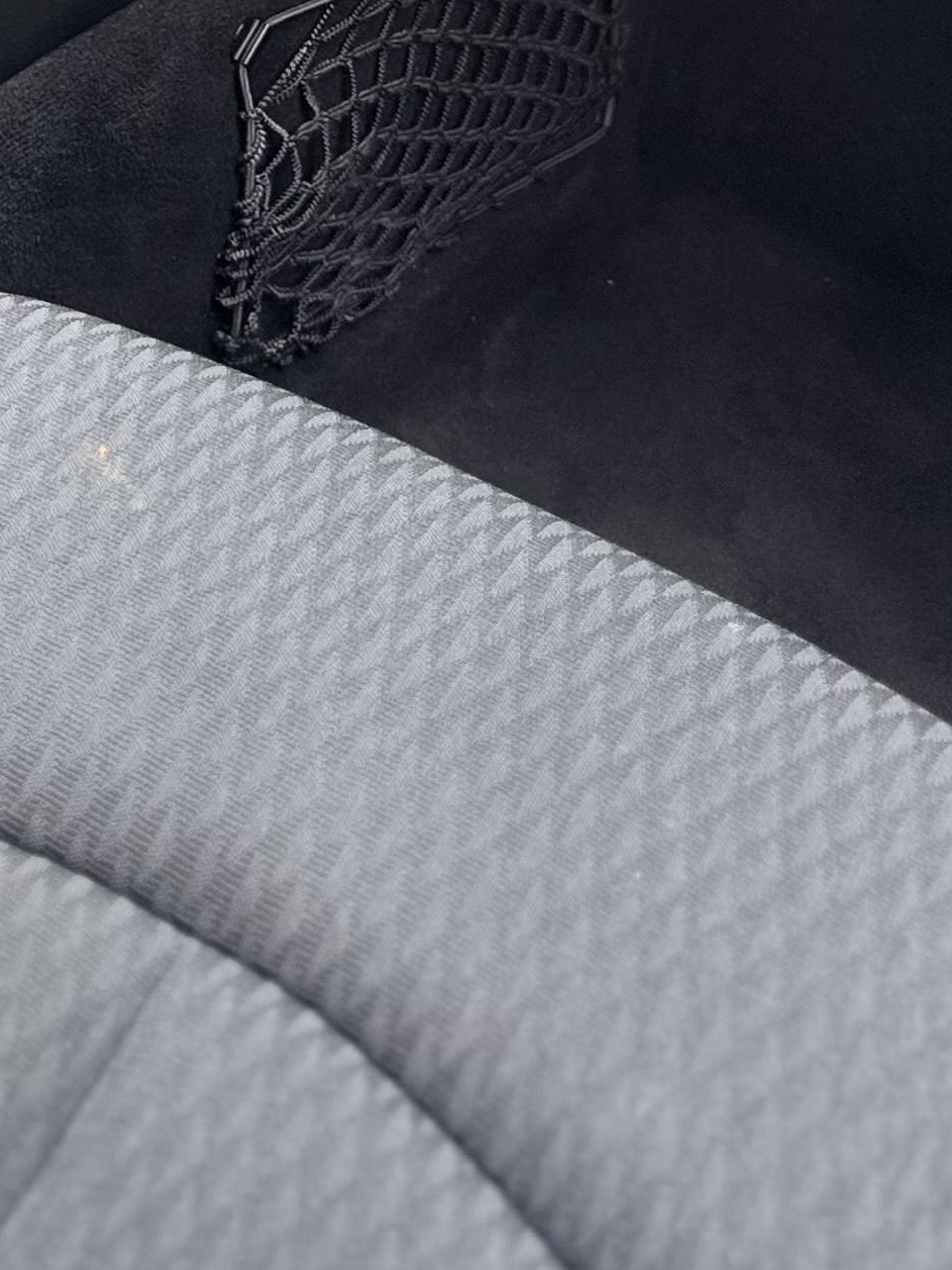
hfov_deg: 18.1
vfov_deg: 21.6
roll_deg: +0.3
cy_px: -587
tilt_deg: -19.7
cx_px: -215
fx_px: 2823
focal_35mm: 77
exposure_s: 1/481
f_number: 1.78
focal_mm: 6.76
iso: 80
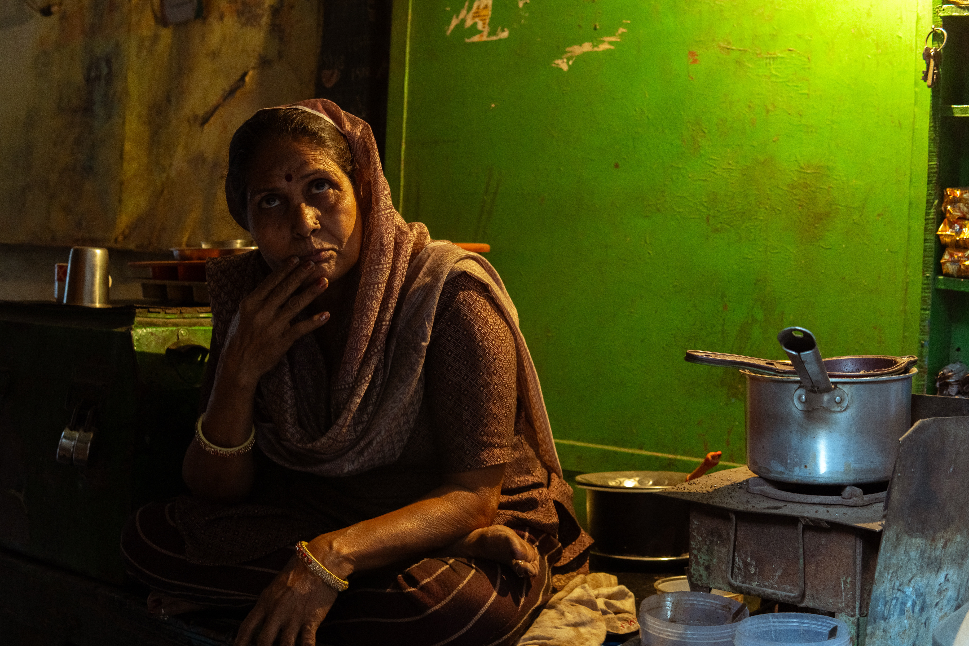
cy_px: 323
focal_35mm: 45
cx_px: 484
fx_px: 1211
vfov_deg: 29.9
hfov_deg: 43.6
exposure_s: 1/15
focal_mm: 30
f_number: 4
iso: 640
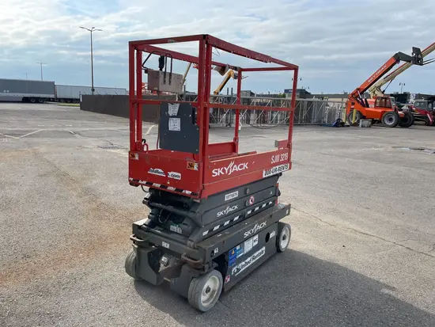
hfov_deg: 67.3
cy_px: 164
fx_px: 327
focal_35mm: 26
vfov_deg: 53.1
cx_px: 218
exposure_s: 1/2618
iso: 32
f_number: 1.6
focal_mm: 4.2
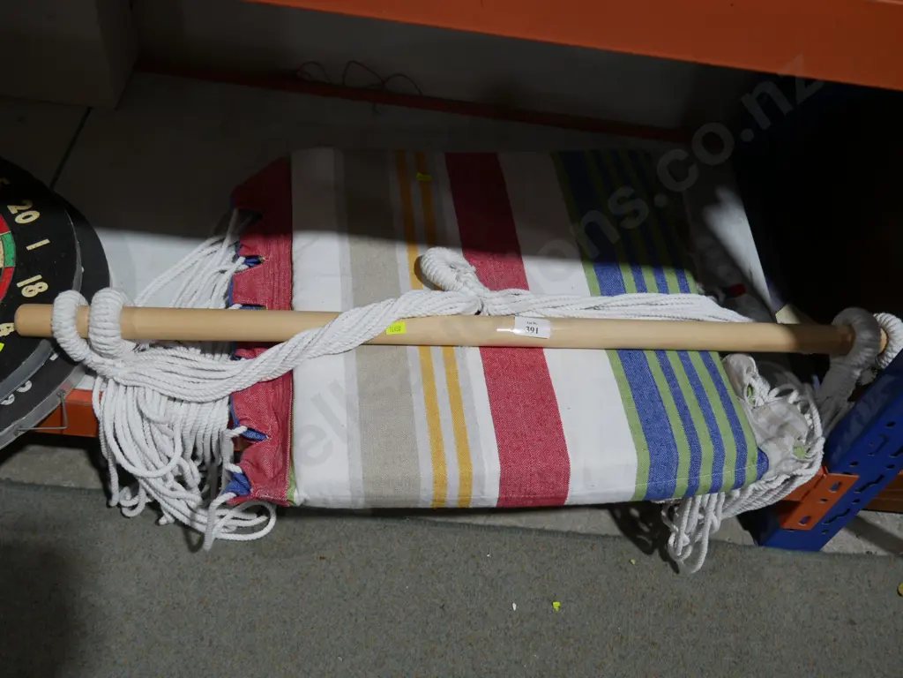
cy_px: 339
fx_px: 835
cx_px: 452
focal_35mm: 32
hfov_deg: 56.8
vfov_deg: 44.2
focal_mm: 16
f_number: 3.6
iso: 200
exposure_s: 1/60
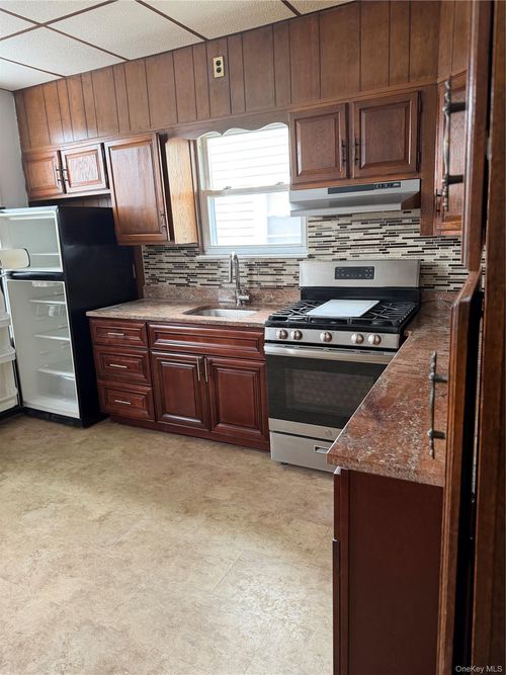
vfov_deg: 71.6
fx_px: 468
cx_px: 253
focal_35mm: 24
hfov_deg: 56.8
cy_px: 338
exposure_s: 1/64
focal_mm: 6.76
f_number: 1.78
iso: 200
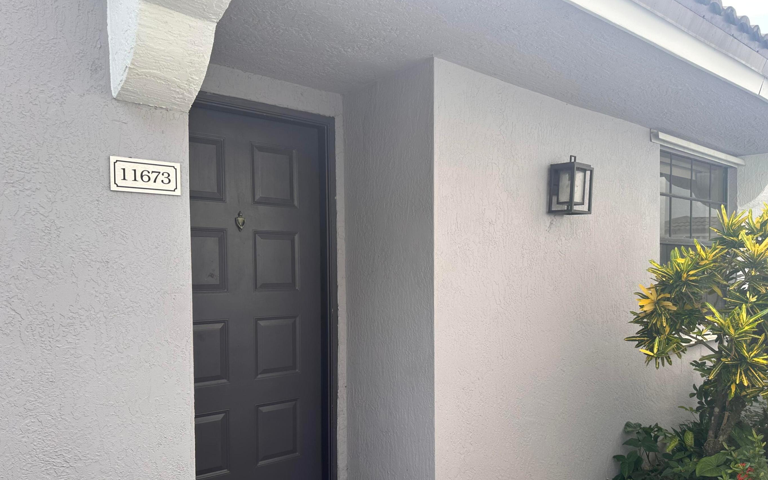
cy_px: 290
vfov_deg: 45.7
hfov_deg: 68.3
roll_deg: -0.2
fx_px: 565
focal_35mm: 27
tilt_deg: -1.0
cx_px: 406
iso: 80
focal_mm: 6.86
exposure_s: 1/368
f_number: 1.78
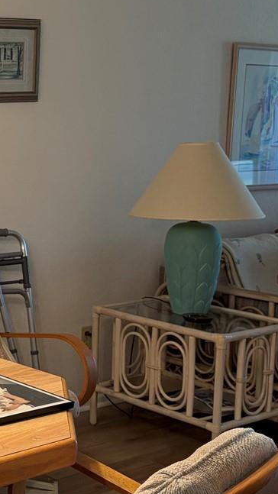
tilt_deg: -8.8
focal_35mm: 70
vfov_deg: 30.1
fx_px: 917
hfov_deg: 16.1
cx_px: -111
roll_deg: +0.2
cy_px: 264
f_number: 1.6
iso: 125
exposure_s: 1/120
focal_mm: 5.96
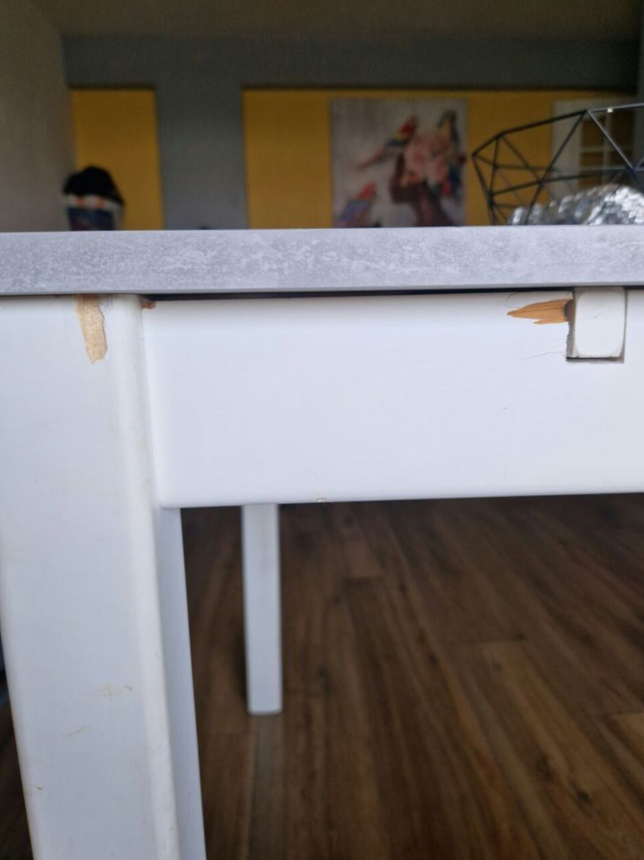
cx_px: 329
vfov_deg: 71.6
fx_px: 596
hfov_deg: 56.8
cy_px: 420
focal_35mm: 24
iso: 50
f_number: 1.8
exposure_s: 1/100
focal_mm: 5.4
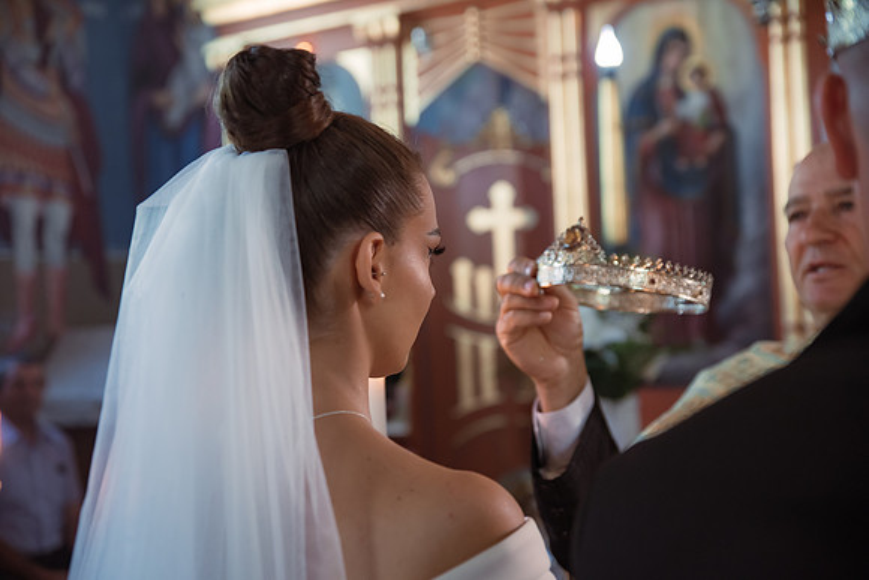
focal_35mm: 55
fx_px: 1328
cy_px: 290
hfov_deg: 36.2
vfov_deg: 24.6
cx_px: 434
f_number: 2.8
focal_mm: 55
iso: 1250
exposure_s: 1/200
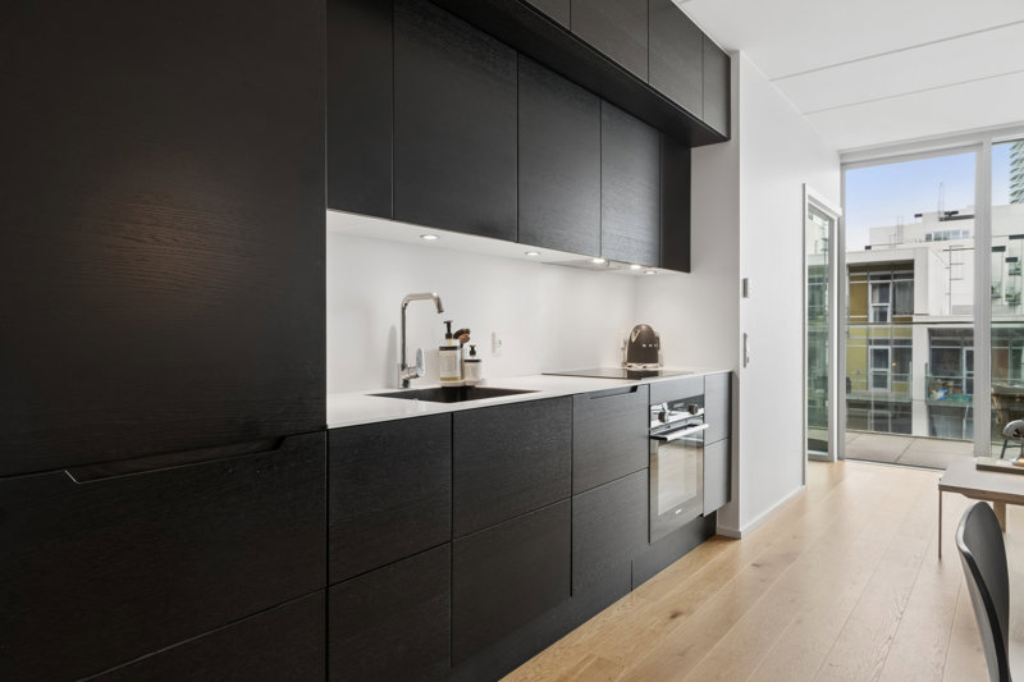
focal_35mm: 21
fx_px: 597
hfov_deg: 81.2
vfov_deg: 59.5
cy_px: 341
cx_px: 512
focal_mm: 14
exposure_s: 1/8
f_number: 8
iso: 200
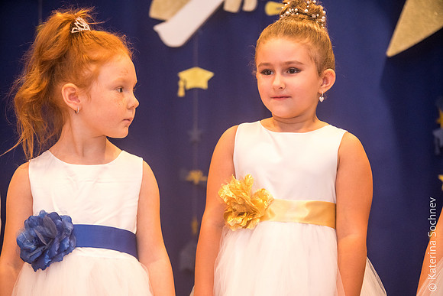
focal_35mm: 100
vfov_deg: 13.7
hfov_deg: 20.4
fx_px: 1231
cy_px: 148
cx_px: 222
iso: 3200
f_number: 2.8
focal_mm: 100
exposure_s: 1/200
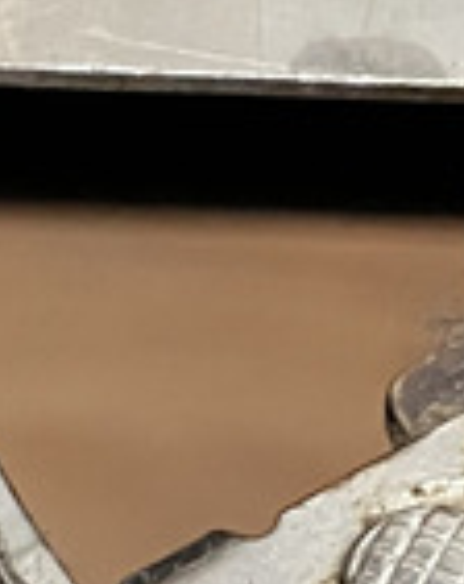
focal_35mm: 196
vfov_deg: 9.9
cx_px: 253
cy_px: 427
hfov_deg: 7.9
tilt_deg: -60.5
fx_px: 3379
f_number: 1.8
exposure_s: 1/30
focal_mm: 3.99
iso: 500
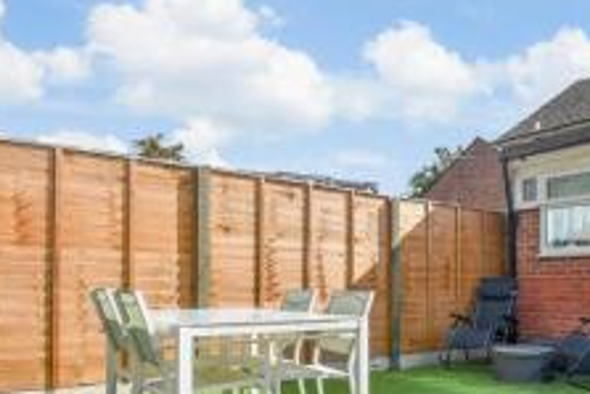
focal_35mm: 32
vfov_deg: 40.5
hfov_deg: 53.7
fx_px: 525
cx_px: 492
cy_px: 271
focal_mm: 10
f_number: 8
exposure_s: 1/400
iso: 160
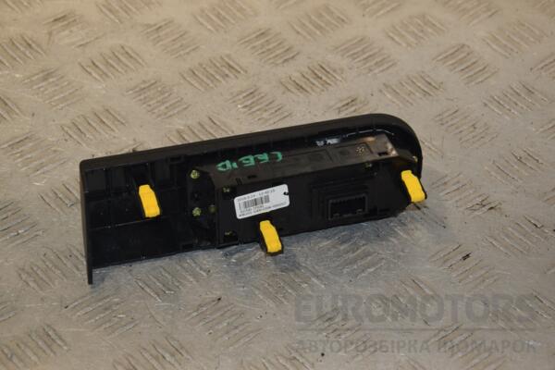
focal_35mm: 99
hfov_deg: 20.6
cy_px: 185
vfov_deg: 13.8
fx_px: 1526
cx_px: 278
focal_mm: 66
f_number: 7.1
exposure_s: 1/200
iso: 800
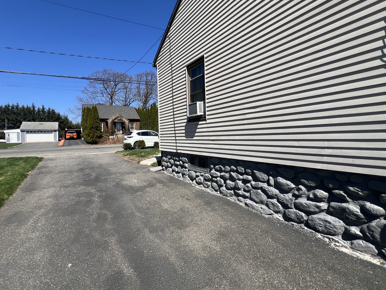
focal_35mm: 15
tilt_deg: -0.4
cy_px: 134
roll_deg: +2.6
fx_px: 167
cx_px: 178
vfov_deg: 81.6
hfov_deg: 98.0
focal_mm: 1.57
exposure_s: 1/1647
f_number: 1.8
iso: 32
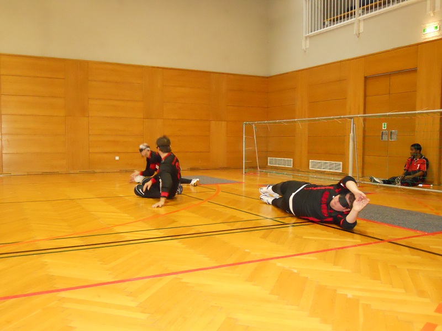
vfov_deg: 44.2
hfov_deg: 56.8
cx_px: 221
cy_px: 166
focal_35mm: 32
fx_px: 409
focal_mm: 5.7
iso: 1250
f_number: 2.8
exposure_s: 1/25
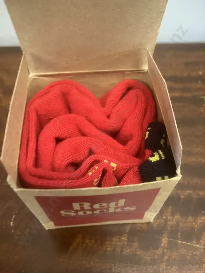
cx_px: 102
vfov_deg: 63.4
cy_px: 136
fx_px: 221
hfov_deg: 49.7
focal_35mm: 28
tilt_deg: -52.1
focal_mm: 3.99
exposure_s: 1/36
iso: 400
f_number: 1.8
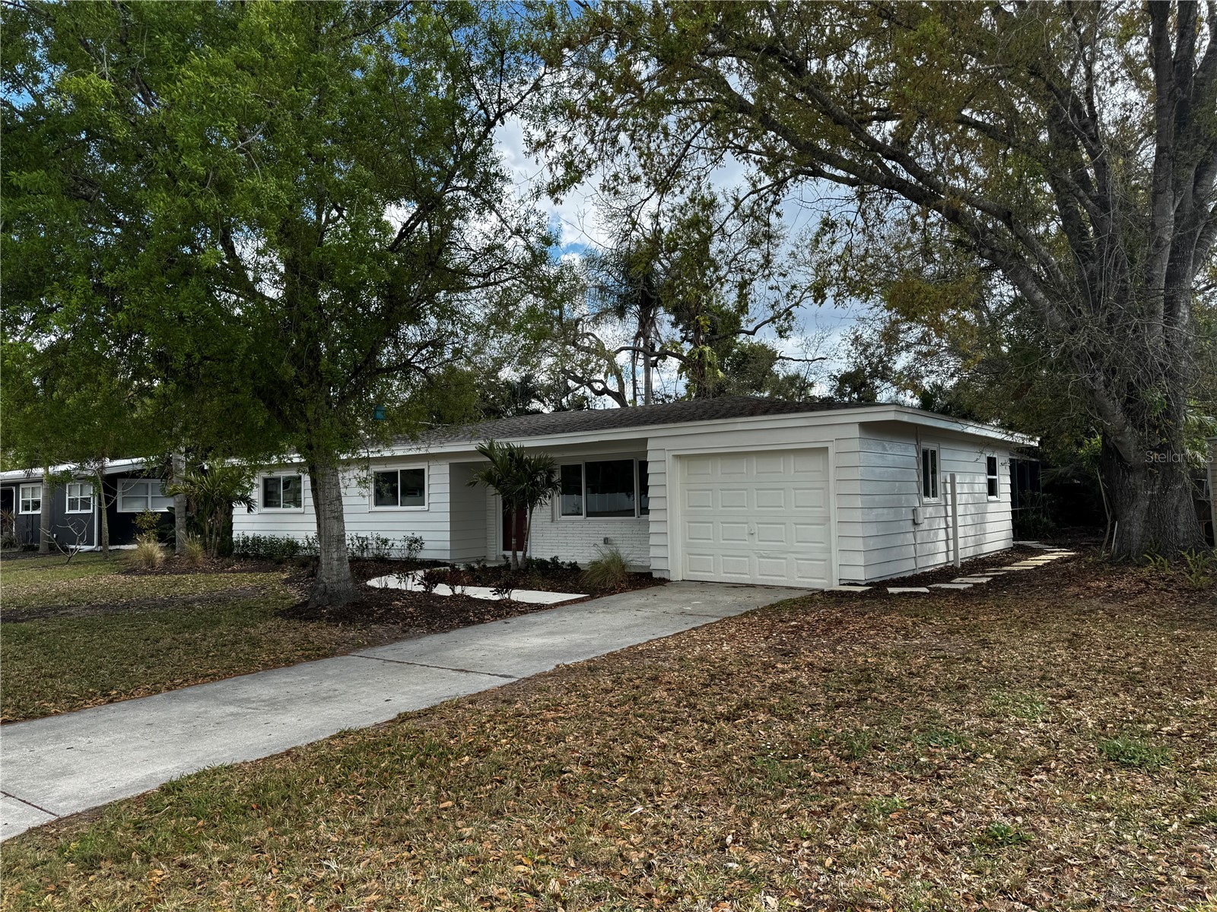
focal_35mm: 24
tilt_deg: +2.6
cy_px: 456
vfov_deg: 56.8
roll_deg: +1.0
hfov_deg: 71.6
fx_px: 844
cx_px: 608
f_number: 1.78
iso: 80
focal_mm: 6.76
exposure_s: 1/1425
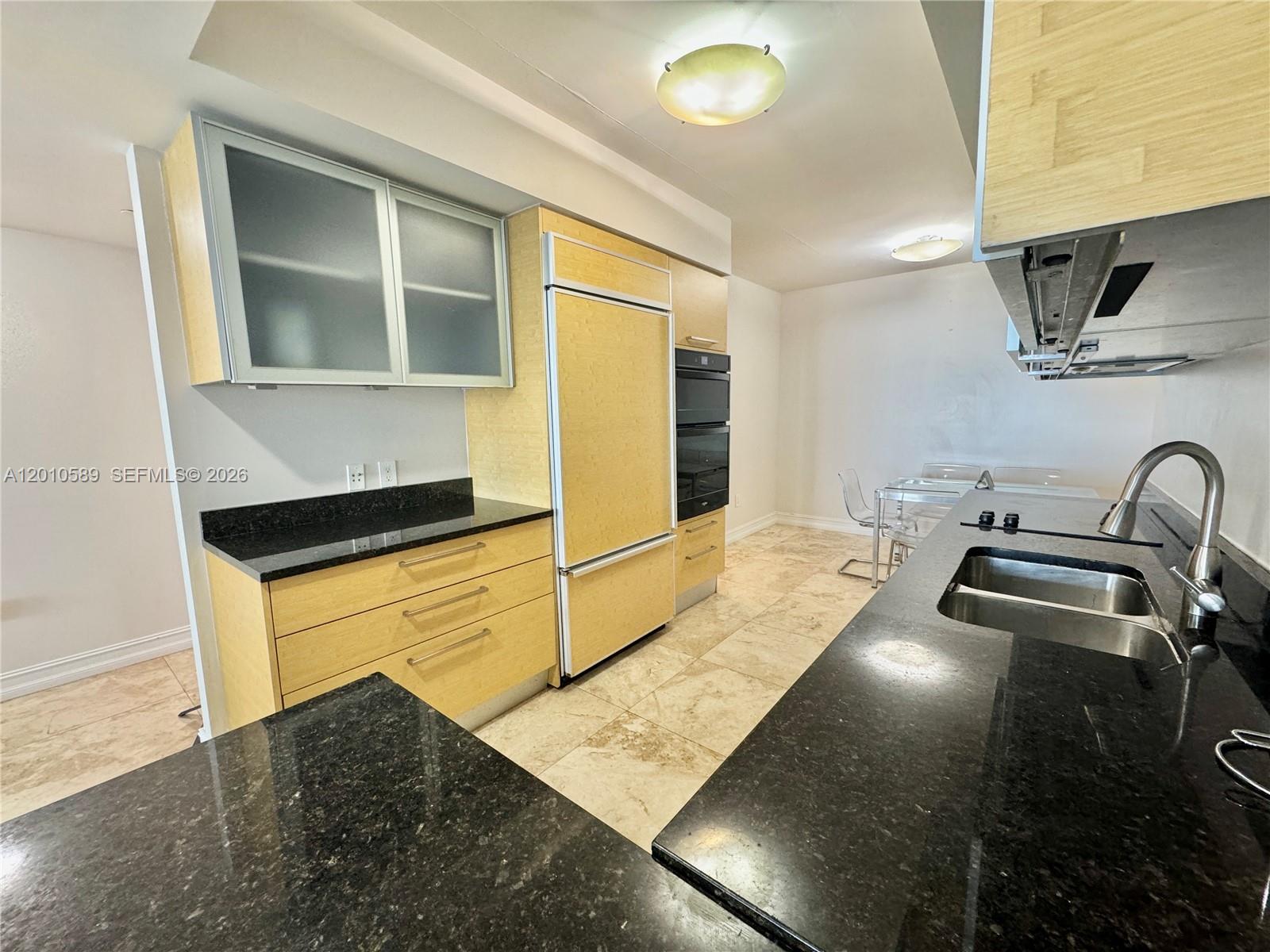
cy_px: 476
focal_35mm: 14
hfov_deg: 102.1
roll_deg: +0.2
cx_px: 635
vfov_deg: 85.7
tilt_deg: -9.2
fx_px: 514
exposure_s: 1/60
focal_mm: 2.22
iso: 250
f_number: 2.2
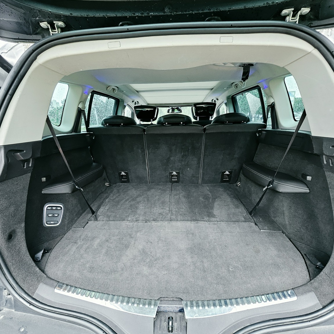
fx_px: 175
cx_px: 165
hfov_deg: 87.4
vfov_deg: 87.2
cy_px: 181
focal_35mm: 16
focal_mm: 1.74
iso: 125
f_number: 2.2
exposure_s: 1/70.8
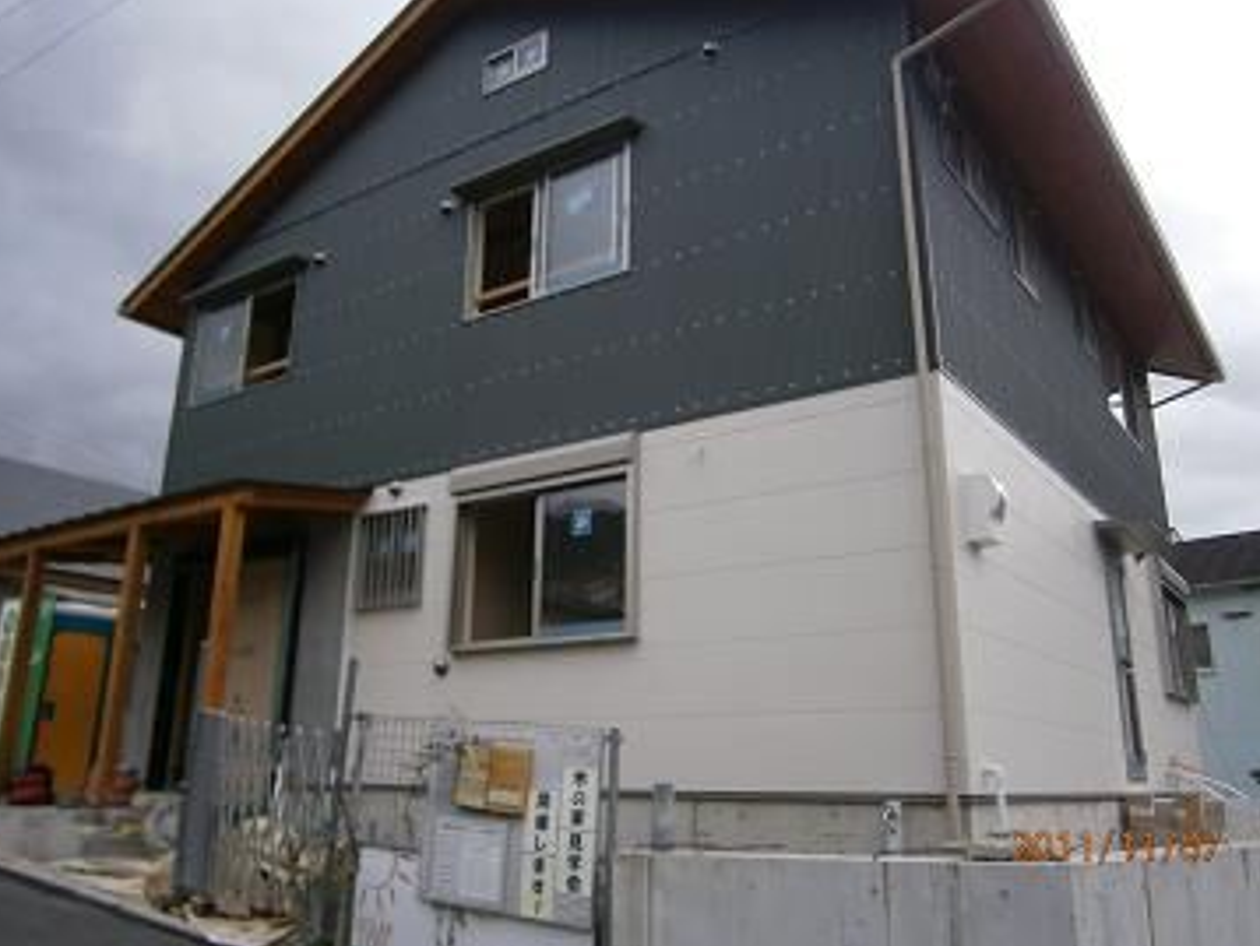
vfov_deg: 49.8
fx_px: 1020
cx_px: 623
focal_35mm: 28
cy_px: 443
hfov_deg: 63.4
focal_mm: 4.7
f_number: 2.8
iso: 80
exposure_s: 1/400
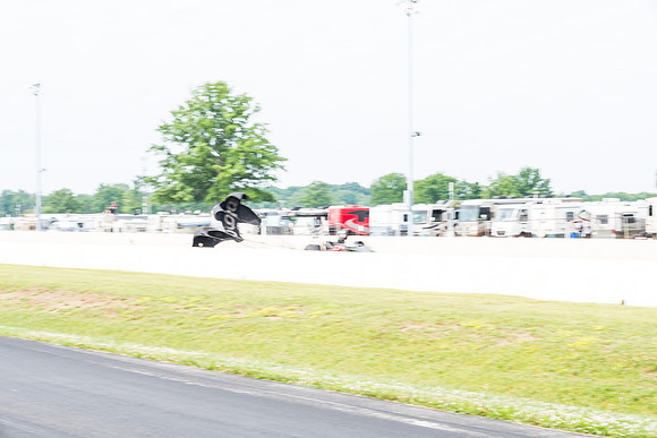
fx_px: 1424
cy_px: 219
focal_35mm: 78
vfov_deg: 17.5
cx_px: 328
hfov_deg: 26.0
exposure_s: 1/125
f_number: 9
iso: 400
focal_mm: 52
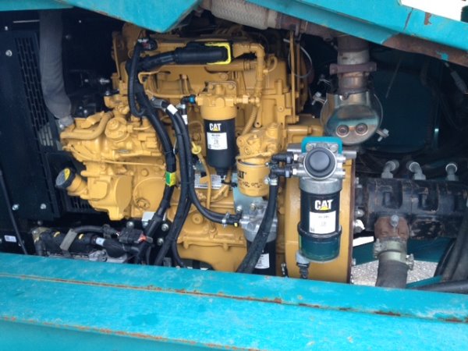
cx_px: 234
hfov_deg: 52.6
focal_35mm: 35
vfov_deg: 40.7
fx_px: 473
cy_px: 176
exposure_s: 1/120
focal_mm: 4.28
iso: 100
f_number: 2.4
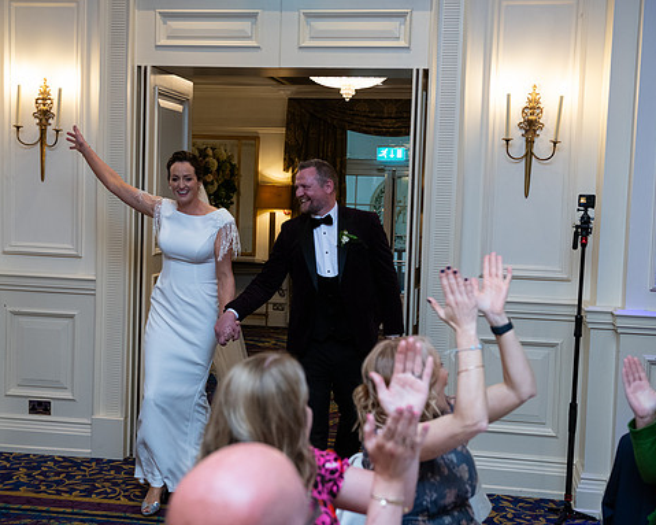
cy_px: 264
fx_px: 971
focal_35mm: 50
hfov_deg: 37.3
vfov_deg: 30.2
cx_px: 307
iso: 800
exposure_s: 1/160
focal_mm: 44
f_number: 3.5
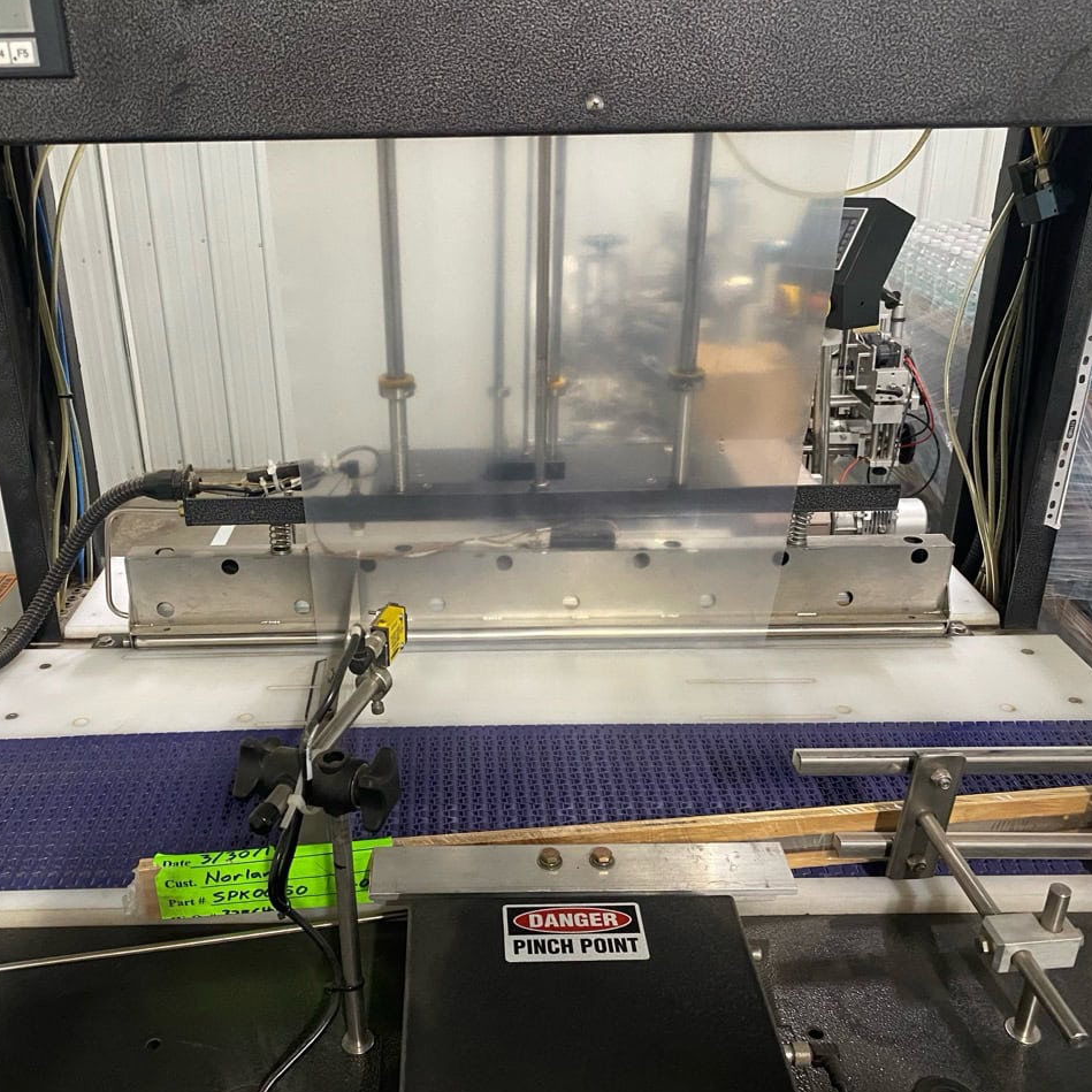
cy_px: 547
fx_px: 1106
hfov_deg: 52.4
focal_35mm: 31
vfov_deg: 52.5
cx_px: 471
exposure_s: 1/40
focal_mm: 4.2
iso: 400
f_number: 1.8
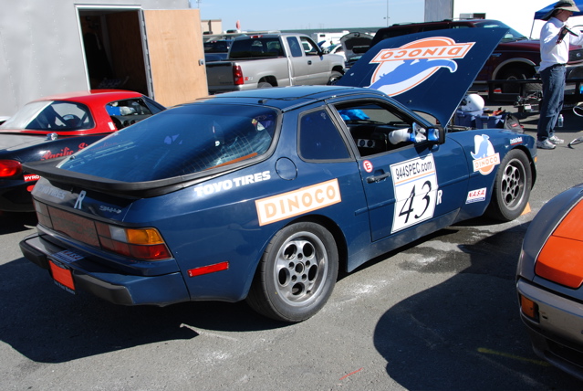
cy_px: 196
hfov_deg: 53.1
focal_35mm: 36
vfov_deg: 37.0
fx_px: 584
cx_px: 292
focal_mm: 24
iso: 100
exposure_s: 1/200
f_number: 7.1
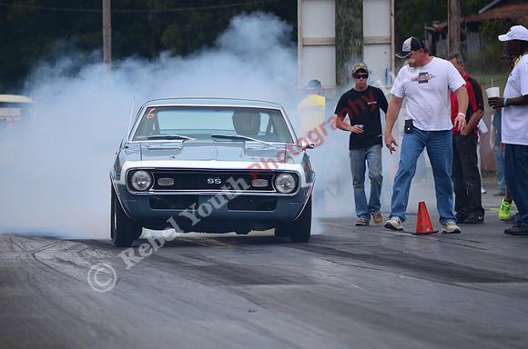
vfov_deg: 4.6
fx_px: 4390
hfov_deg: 6.9
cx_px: 264
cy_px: 174
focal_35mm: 300
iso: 1000
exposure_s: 1/3200
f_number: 7.1
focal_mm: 200
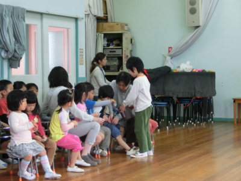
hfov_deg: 25.0
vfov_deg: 18.9
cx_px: 120
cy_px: 90
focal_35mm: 78
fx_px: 543
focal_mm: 13.79
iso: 800
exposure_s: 1/80
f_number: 4.9
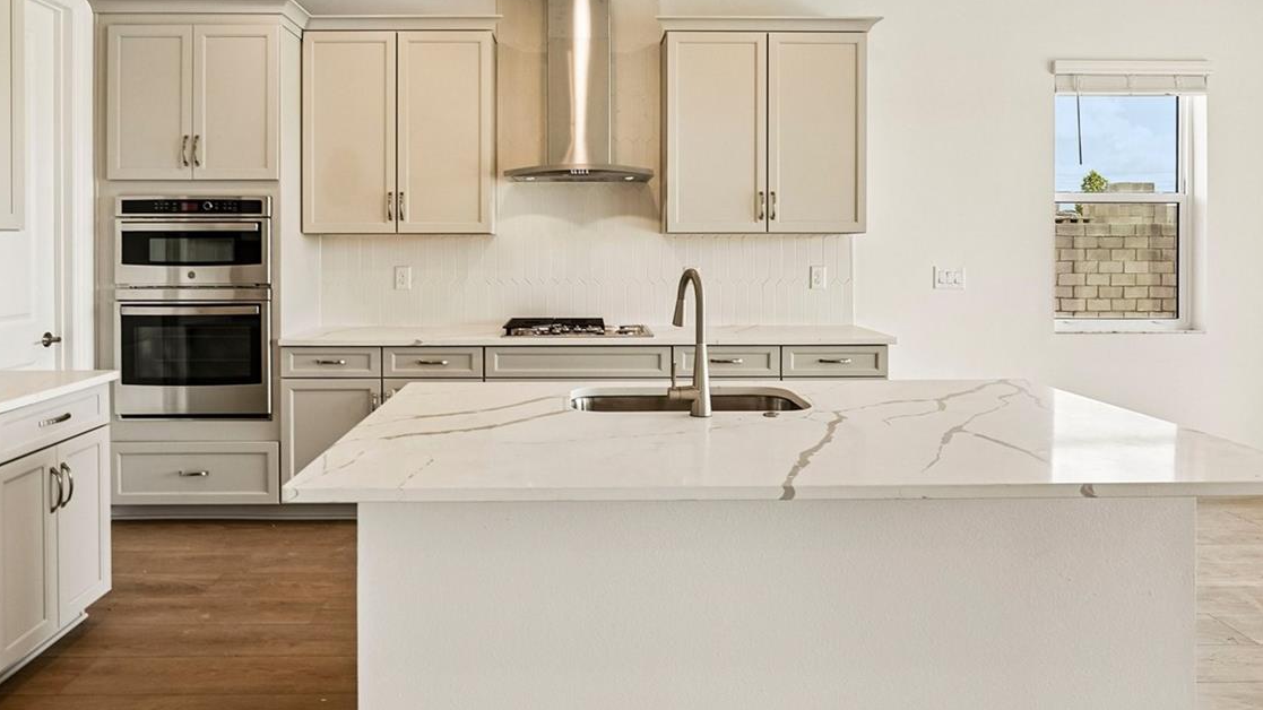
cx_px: 586
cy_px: 246
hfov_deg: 74.5
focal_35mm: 25
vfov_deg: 45.8
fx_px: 829
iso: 400
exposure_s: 1/80
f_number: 8
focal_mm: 16.5
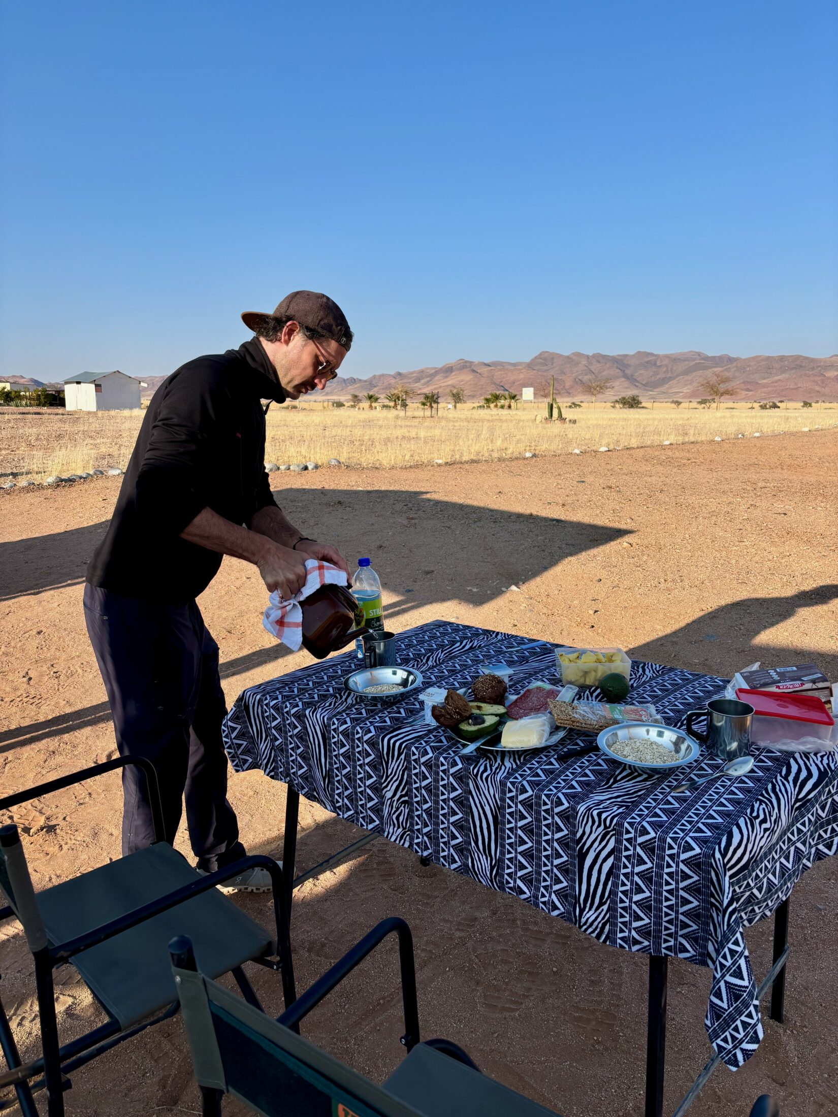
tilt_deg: -9.6
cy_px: 558
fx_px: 839
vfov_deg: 67.3
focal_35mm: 26
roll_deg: +0.1
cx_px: 419
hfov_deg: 53.1
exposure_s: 1/2193
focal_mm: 5.96
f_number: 1.6
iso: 50
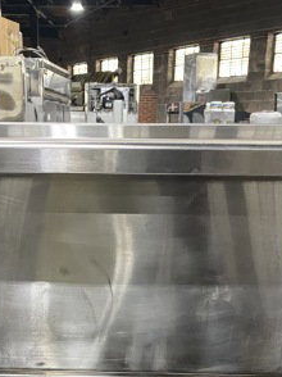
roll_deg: +1.5
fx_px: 783
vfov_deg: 23.4
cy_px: 510
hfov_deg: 20.4
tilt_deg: -24.3
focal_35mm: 72
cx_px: 108
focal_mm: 4.25
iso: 320
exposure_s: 1/60
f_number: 1.8
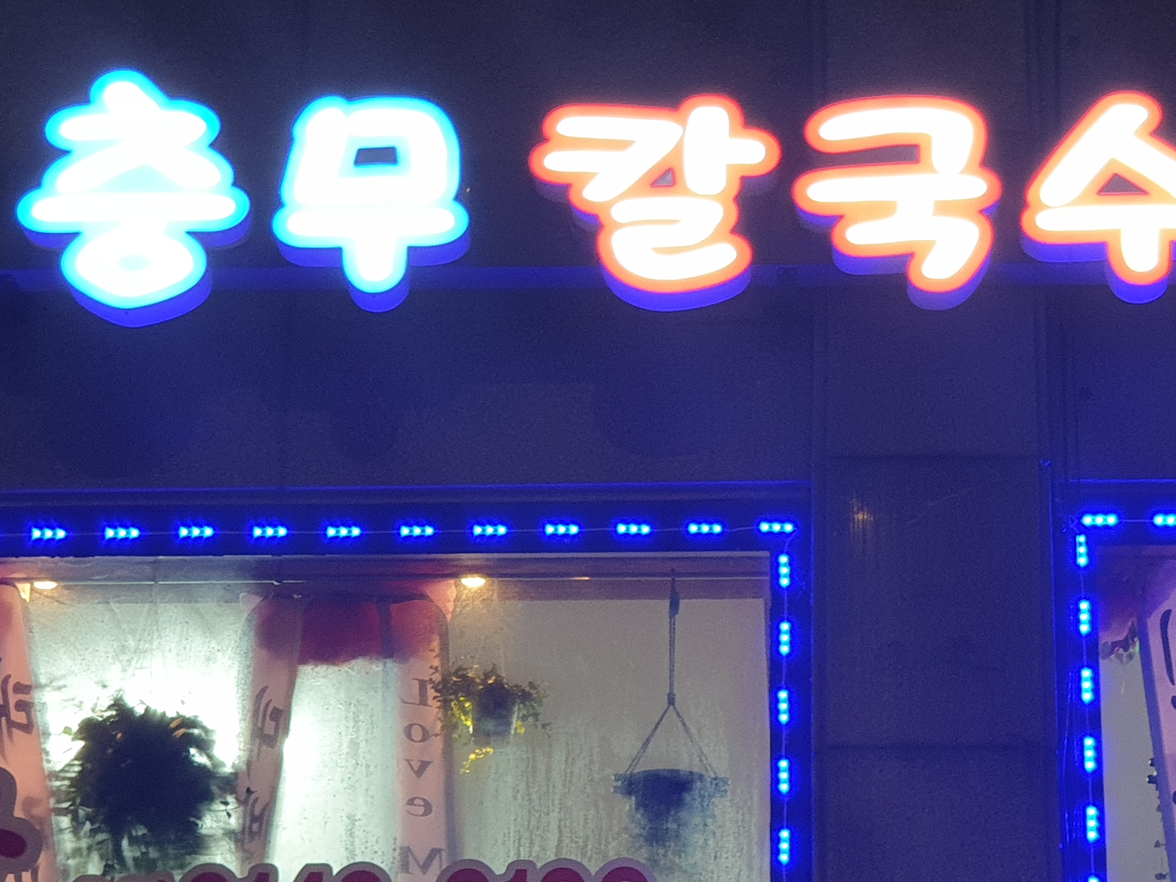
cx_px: 891
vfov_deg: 16.2
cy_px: 539
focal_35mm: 91
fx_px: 3092
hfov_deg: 21.3
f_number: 2.4
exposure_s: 1/30
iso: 100
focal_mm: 6
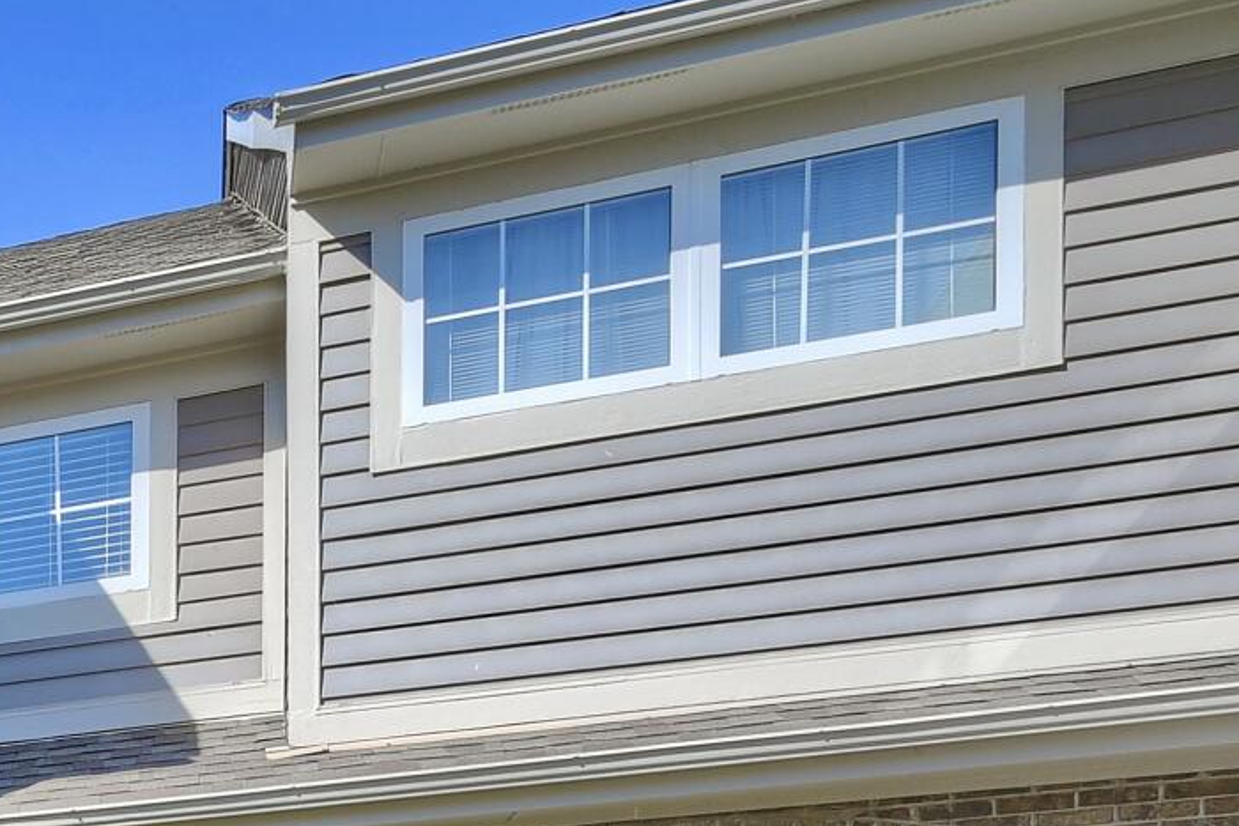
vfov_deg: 19.1
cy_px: 1330
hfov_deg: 21.9
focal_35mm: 60
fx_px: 2065
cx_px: -959
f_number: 9
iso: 100
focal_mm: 14
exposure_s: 1/80
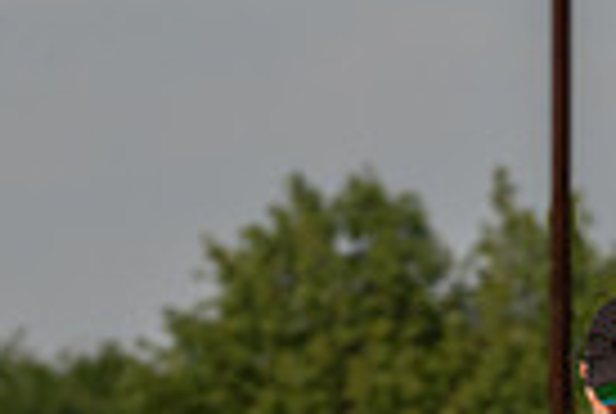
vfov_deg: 1.6
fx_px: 14473
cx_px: 674
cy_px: 785
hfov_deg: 2.4
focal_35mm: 844
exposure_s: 1/1250
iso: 250
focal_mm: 200
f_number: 5
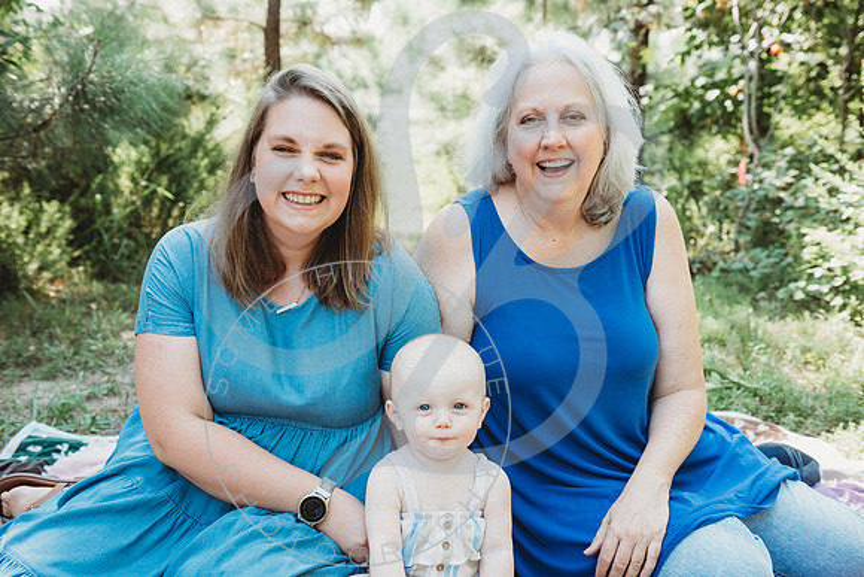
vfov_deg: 35.1
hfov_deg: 50.7
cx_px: 432
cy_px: 288
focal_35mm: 38
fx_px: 912
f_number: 5
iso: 200
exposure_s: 1/100
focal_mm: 38
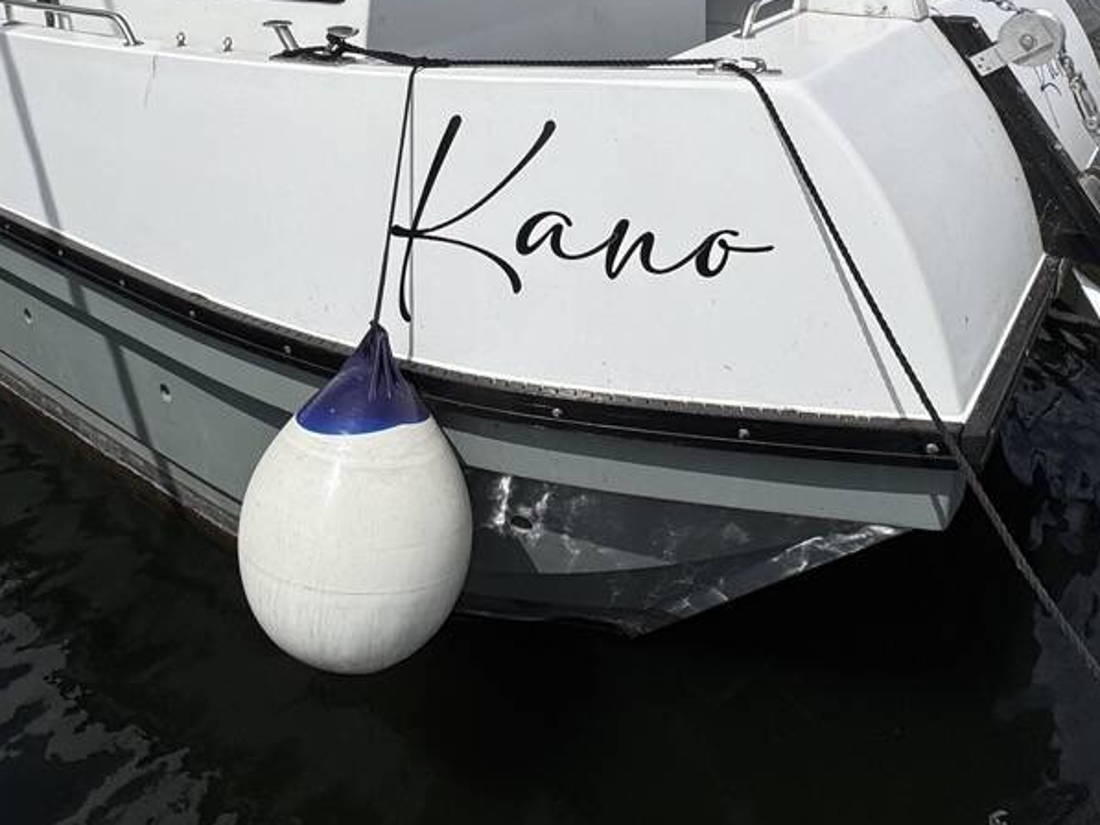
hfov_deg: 59.6
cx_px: 455
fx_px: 954
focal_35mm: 30
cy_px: 35
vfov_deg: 41.8
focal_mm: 2.22
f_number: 2.2
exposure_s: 1/7299
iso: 40
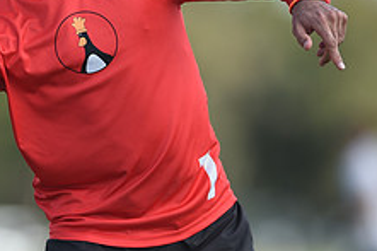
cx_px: 116
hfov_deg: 2.0
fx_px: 10998
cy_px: 31
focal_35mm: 1051
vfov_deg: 1.3
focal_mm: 400
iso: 100
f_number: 2.8
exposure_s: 1/800
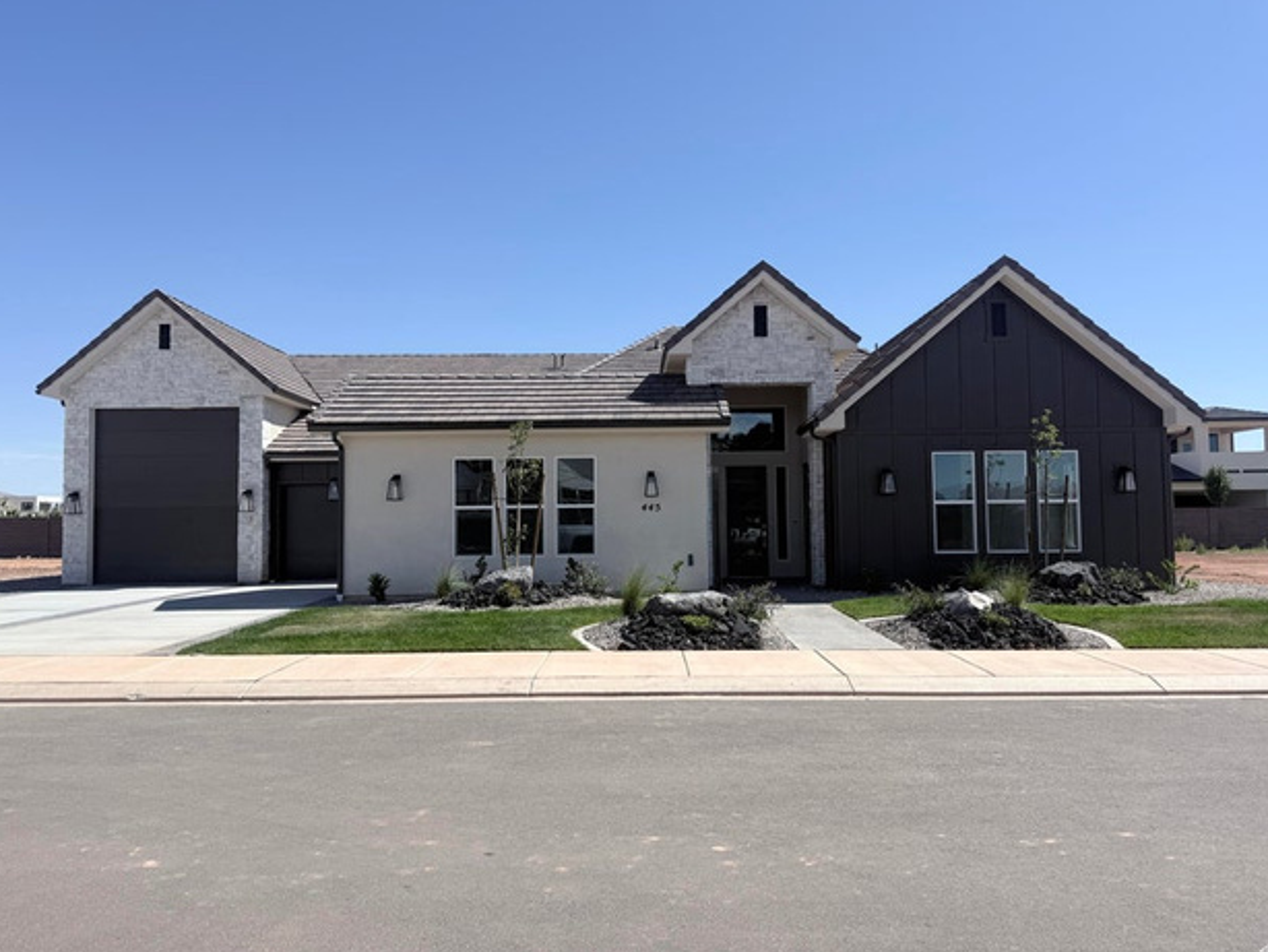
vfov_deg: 54.9
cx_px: 632
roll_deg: +0.3
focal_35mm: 25
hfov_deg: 69.4
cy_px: 477
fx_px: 916
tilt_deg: +2.7
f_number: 1.78
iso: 80
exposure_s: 1/6173
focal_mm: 6.76
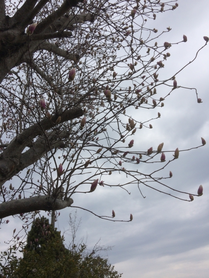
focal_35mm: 29
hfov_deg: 48.2
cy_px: 139
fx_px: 233
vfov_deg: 61.7
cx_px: 104
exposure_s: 1/1953
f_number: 2.2
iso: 32
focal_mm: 4.15
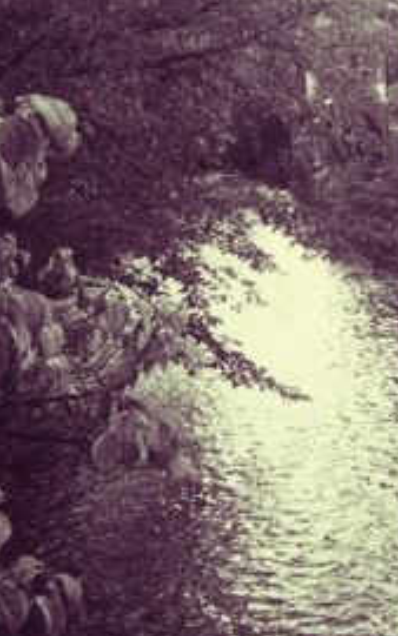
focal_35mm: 79
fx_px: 1370
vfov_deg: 26.0
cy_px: 212
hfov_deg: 15.1
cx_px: 636
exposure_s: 1/120
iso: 64
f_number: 2.4
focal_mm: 4.12
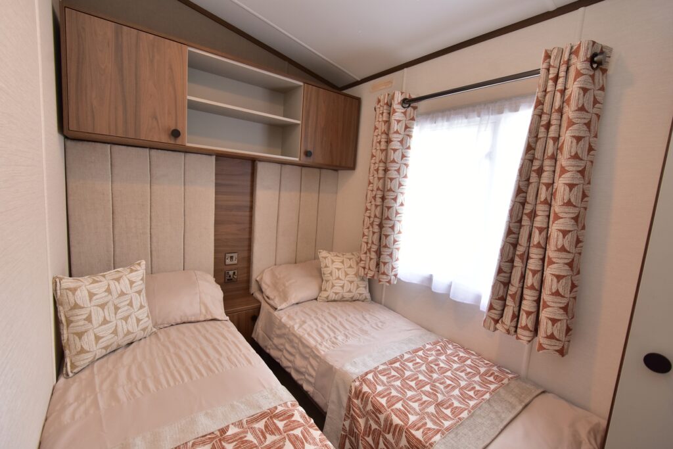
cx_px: 336
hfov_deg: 100.4
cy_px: 224
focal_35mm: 15
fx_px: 280
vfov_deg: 77.3
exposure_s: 1/80
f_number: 5.6
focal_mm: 10
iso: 400
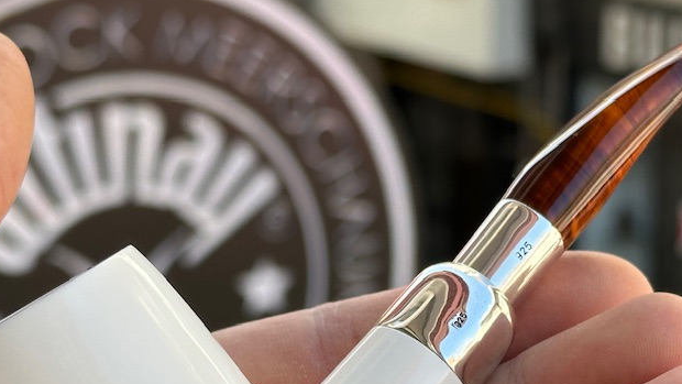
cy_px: 320
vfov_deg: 11.2
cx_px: 411
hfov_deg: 19.8
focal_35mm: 108
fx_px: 1953
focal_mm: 6.86
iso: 64
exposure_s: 1/552
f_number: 1.78
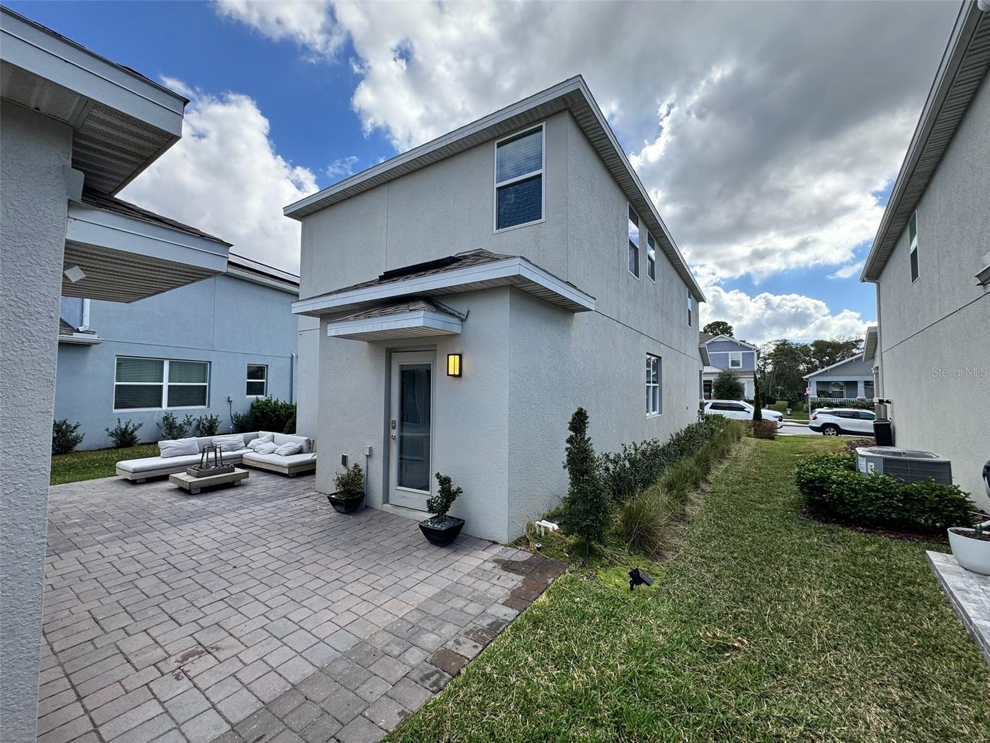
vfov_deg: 85.7
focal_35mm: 14
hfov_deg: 102.1
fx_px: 400
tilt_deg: +1.7
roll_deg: -0.3
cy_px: 372
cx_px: 495
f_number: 2.2
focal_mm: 2.22
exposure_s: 1/565
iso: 40
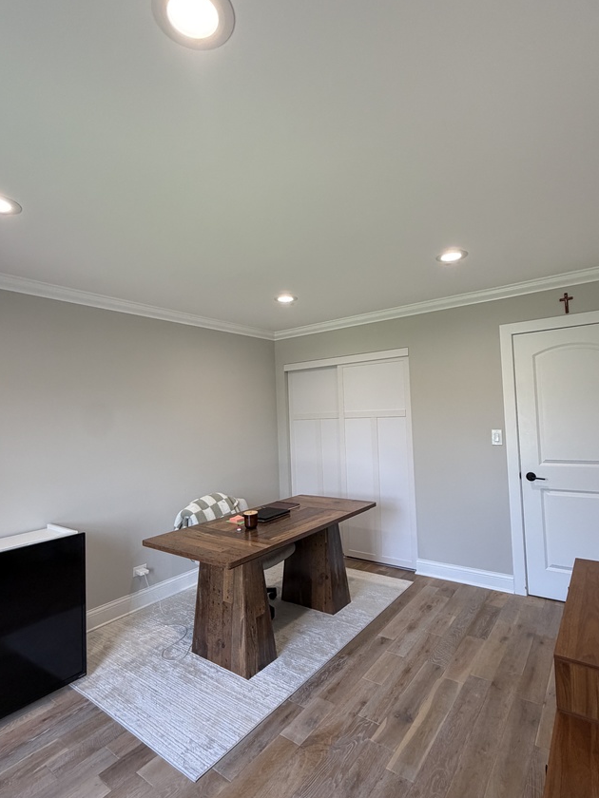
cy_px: 402
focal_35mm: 18
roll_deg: +2.5
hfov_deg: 71.6
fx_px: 415
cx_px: 314
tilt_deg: +3.1
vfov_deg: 87.8
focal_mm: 2.22
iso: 200
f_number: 2.2
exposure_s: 1/120
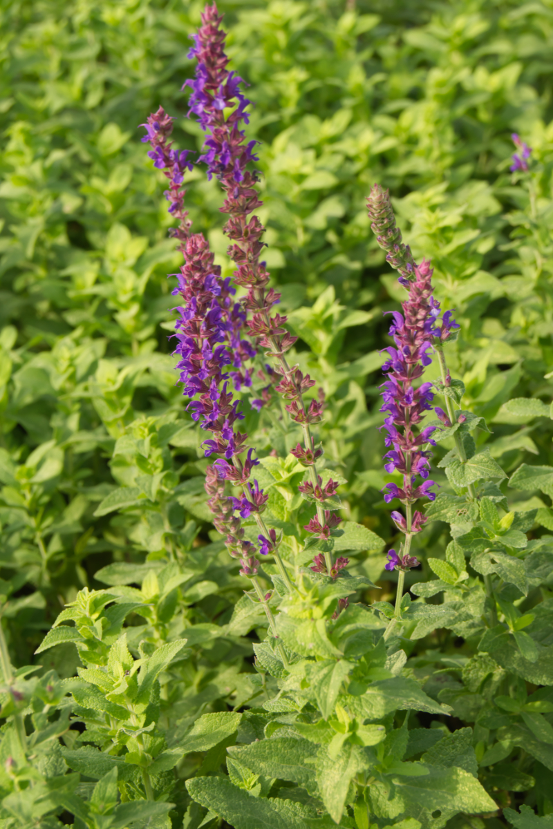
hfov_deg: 16.6
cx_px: 276
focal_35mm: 82
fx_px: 1901
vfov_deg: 24.6
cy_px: 414
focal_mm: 55
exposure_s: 1/100
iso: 250
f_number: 13
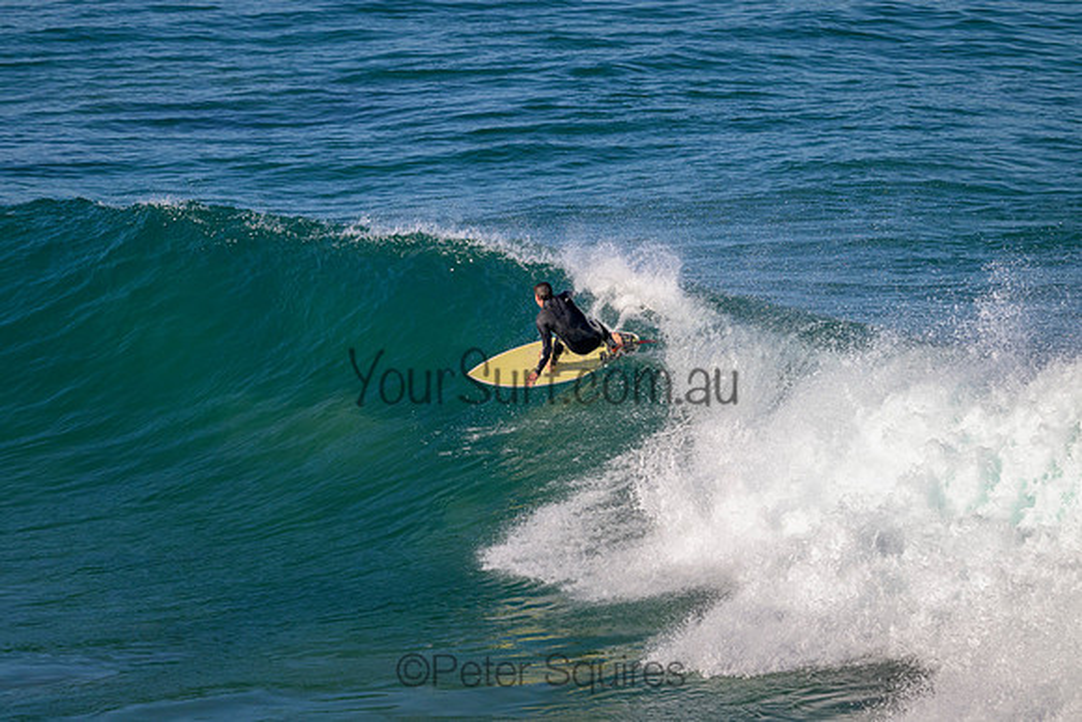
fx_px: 12926
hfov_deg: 4.8
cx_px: 541
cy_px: 361
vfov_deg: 3.2
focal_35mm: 430
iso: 1250
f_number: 11
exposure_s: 1/2000
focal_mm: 430
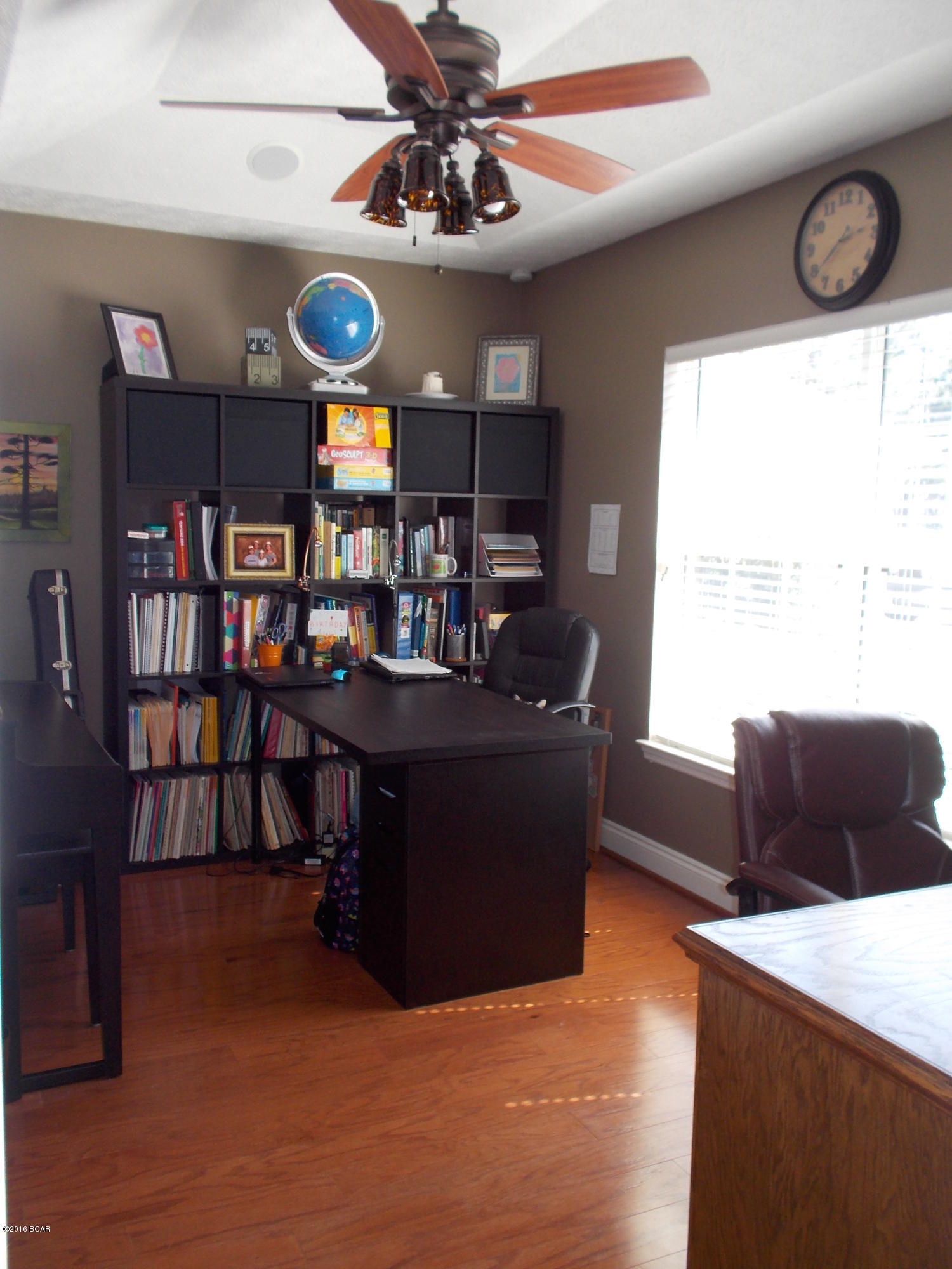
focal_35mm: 29
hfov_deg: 48.2
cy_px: 634
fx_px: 1063
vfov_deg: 61.7
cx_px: 476
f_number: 3.3
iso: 80
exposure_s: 1/40
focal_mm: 4.1
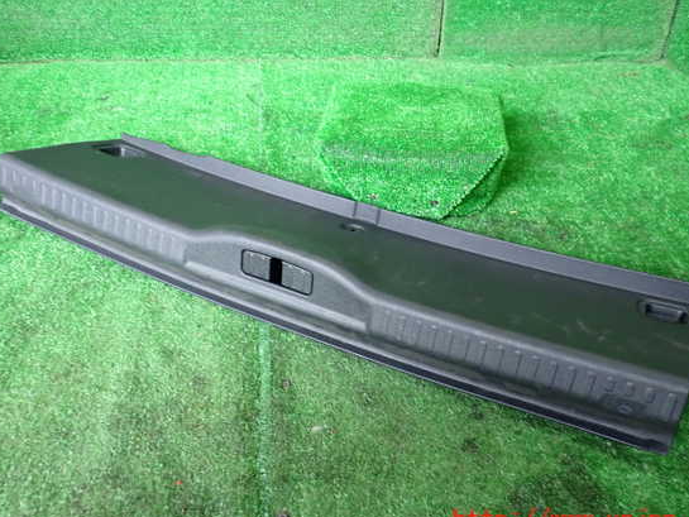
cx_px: 359
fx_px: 657
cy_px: 253
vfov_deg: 43.0
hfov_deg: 55.3
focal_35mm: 33
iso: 500
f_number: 2.3
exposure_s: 1/30
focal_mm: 5.4
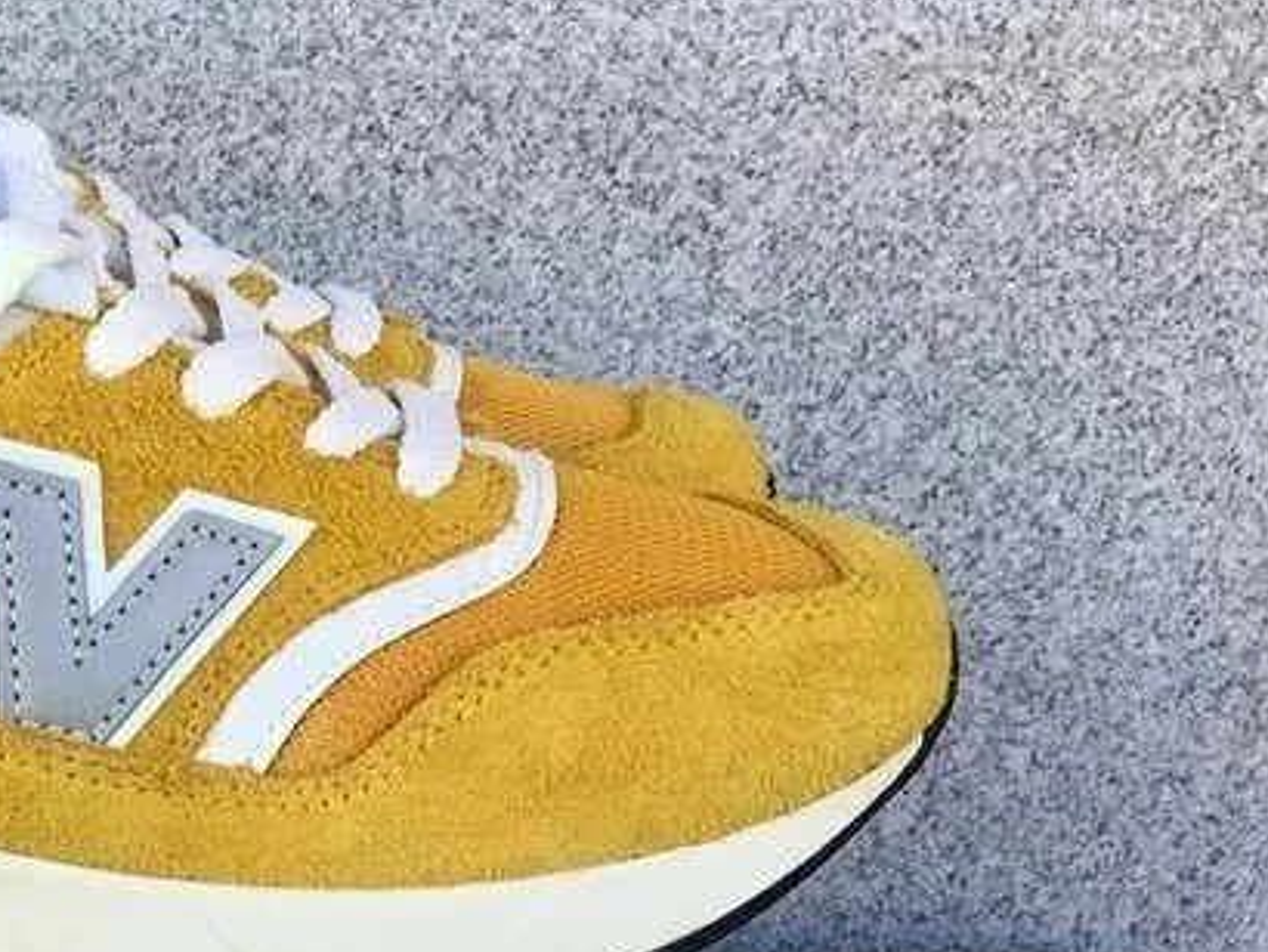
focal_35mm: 68
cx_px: 15
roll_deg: +1.7
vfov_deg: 21.1
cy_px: 873
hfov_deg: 27.0
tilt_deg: -22.4
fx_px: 2492
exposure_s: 1/112
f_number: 2.4
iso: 25
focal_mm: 3.3
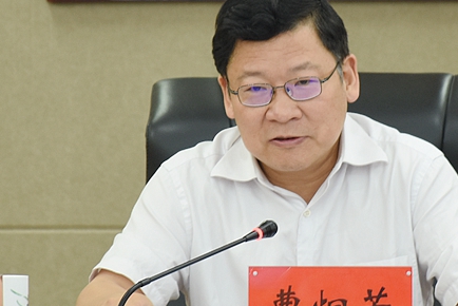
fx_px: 3692
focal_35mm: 290
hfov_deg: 7.1
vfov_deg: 4.7
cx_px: 304
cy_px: 144
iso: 400
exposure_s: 1/15
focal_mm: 140
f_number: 5.6
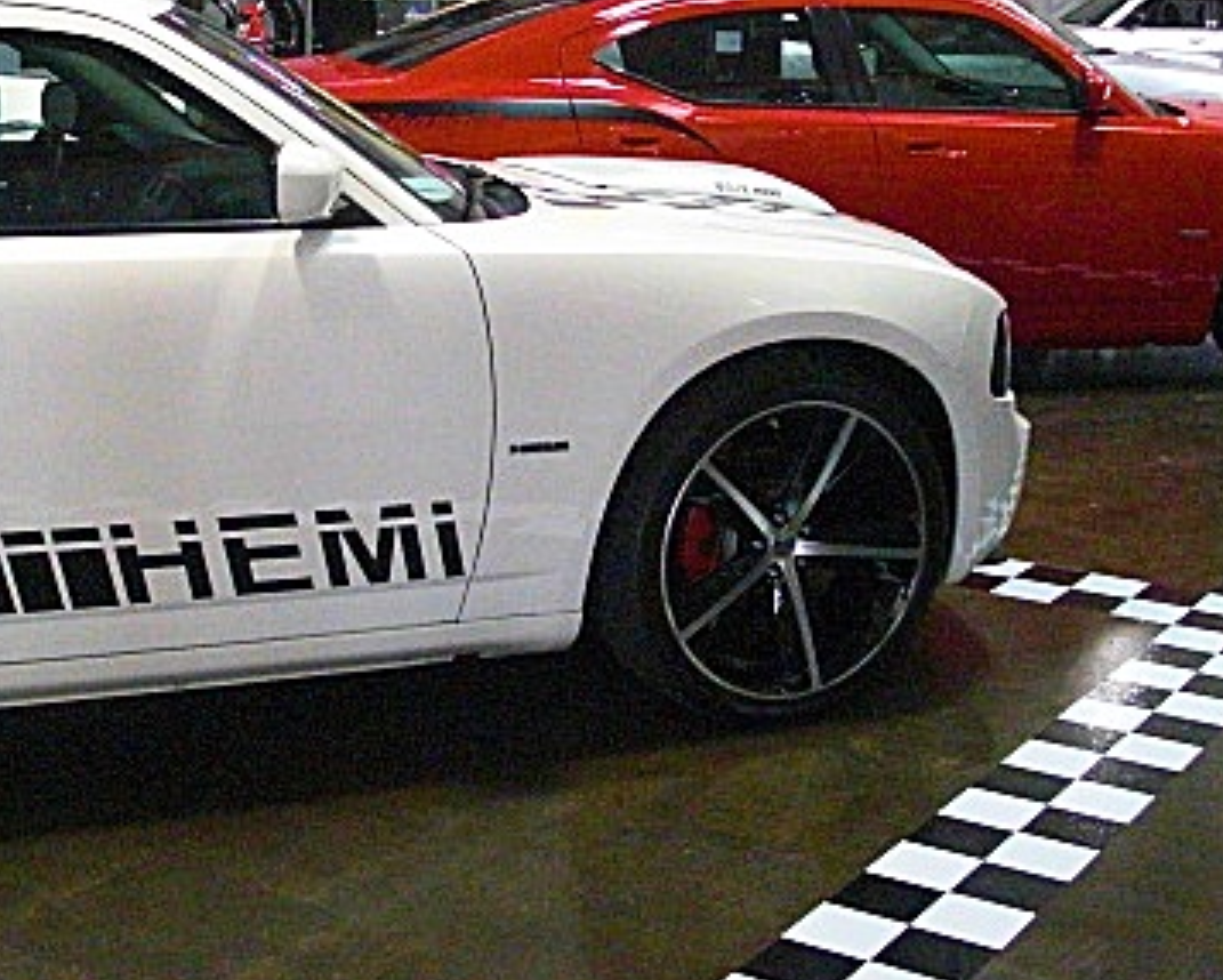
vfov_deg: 24.1
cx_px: 524
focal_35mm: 63
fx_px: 2282
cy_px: 315
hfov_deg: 30.0
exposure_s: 1/125
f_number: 2.8
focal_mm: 6.3
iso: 800
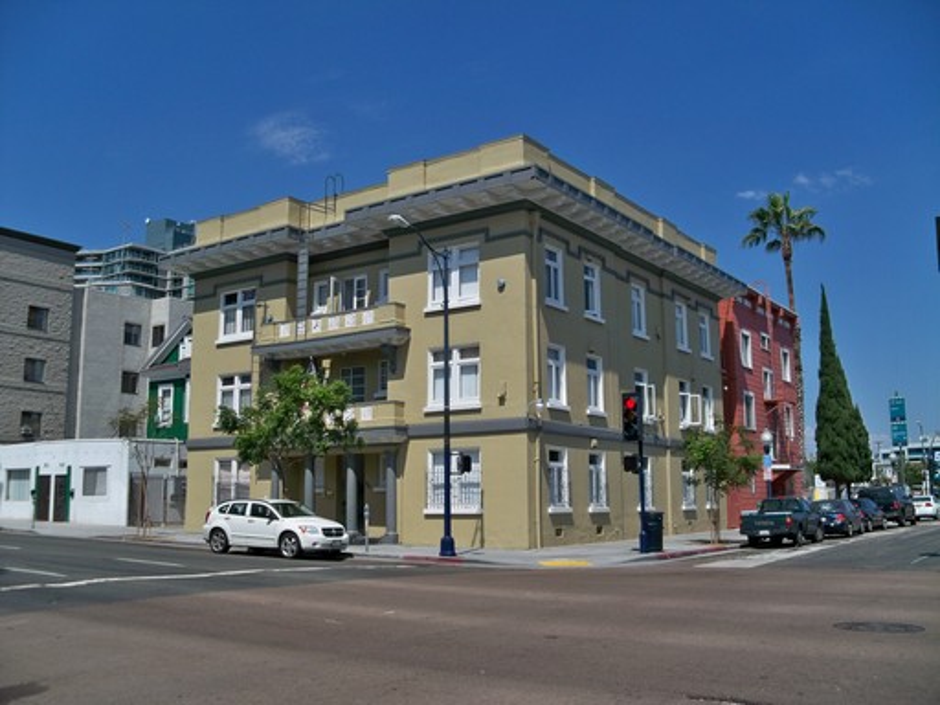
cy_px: 352
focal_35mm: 35
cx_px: 470
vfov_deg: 40.7
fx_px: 950
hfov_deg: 52.6
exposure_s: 1/1000
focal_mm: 6.2
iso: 80
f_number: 3.5
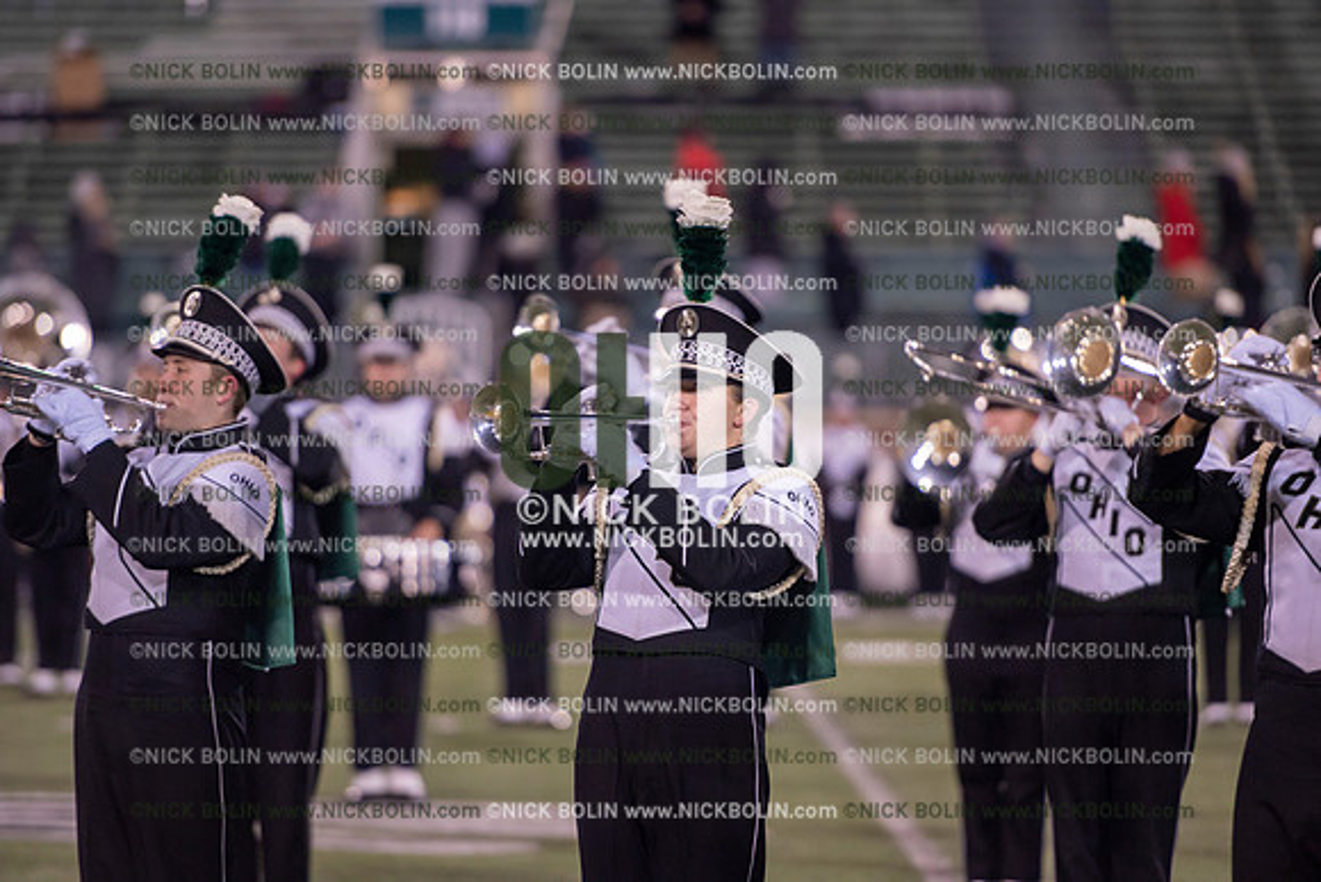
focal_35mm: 200
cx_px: 660
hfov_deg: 10.3
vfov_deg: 6.9
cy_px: 441
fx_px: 7340
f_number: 2.8
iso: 2500
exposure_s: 1/1250
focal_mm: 200
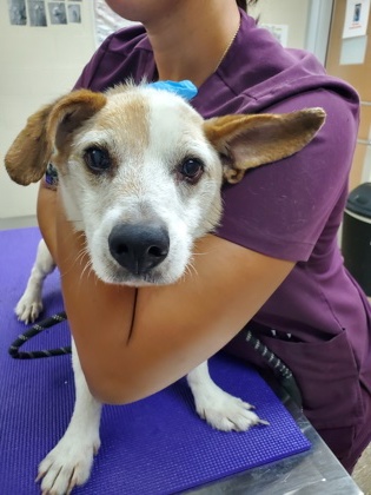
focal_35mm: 26
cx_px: 186
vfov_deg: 67.3
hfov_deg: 53.1
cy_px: 248
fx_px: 372
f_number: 2.4
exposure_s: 1/120
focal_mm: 4.3
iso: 500
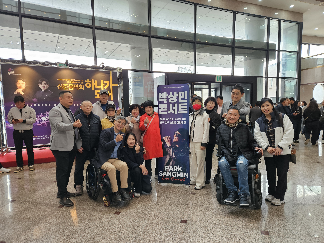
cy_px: 122
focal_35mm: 23
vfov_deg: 58.9
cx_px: 162
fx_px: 215
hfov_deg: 73.9
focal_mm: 5.4
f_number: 1.8
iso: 320
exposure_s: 1/120
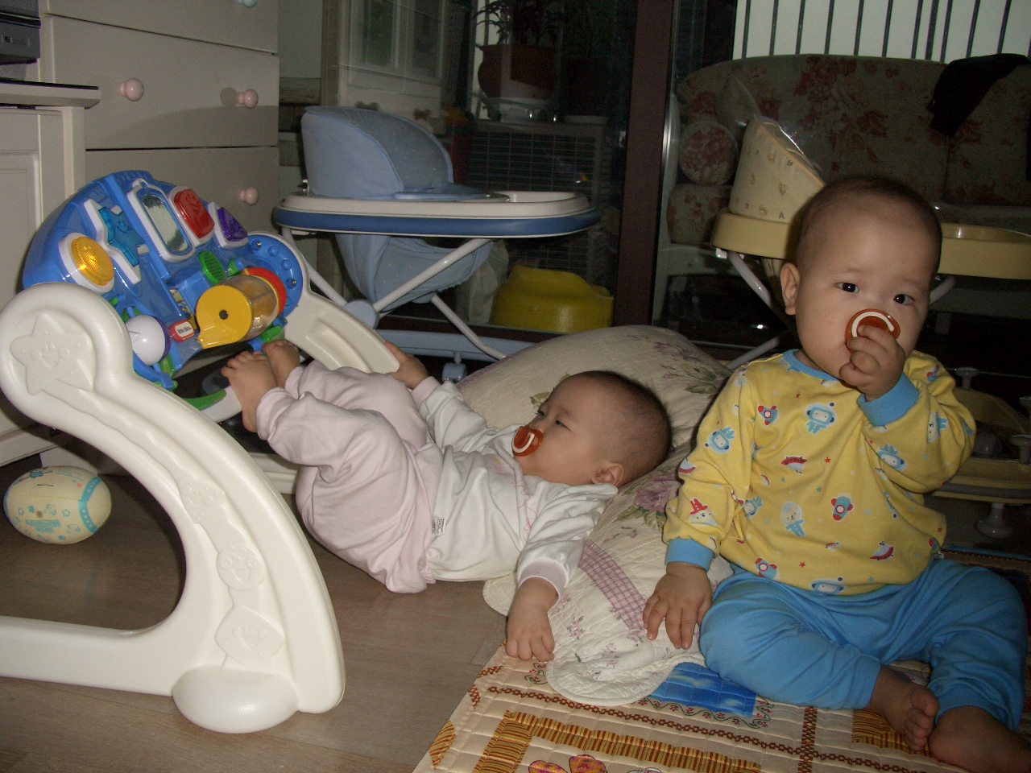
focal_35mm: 33
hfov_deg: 55.4
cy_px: 386
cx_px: 516
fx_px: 983
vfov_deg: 42.9
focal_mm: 7.1
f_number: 2.8
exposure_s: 1/60
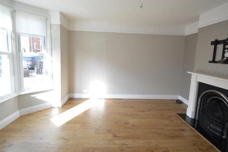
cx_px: 112
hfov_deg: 93.3
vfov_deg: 70.1
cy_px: 66
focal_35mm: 17
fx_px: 108
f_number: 3.5
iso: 100
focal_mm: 10
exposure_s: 1/50
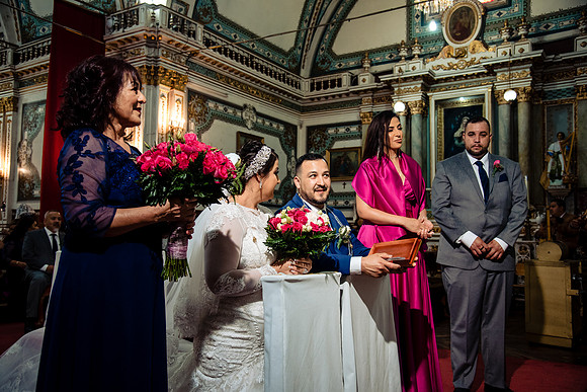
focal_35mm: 34
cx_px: 294
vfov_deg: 38.9
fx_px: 554
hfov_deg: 55.8
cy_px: 196
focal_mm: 34
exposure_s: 1/100
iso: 2000
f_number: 5
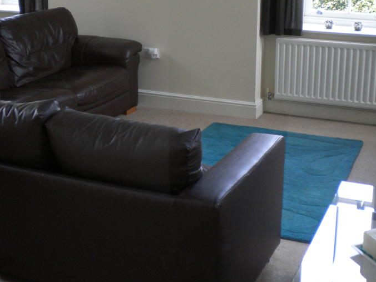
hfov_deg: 36.1
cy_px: 92
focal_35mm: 53
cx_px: 213
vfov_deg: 27.3
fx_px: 576
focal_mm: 6.3
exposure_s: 1/63.8
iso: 179
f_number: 3.1
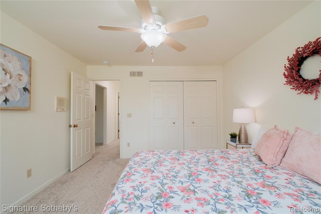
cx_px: 160
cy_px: 107
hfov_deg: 100.4
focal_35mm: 15
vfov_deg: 77.3
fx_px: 134
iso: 640
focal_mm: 10
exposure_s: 1/125
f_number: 7.1
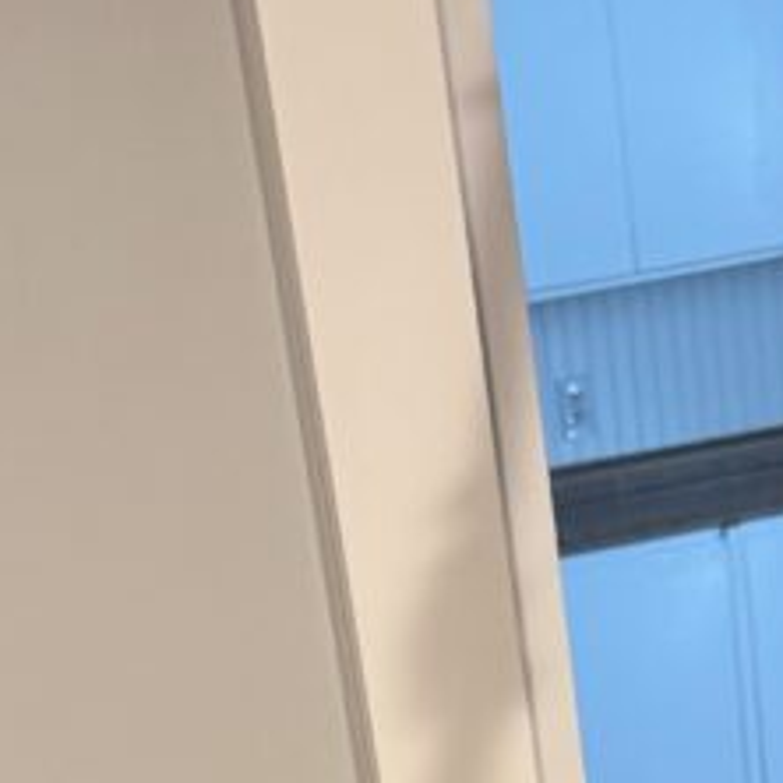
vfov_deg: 14.8
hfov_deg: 17.7
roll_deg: +9.9
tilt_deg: -26.3
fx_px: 2508
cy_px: 1520
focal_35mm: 98
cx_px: 437
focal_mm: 6.76
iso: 200
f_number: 1.78
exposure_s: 1/60
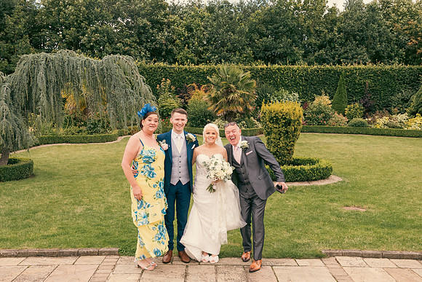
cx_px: 211
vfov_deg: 35.1
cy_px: 141
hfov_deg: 50.7
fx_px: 446
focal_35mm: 38
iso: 200
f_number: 6.3
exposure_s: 1/400
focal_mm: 38
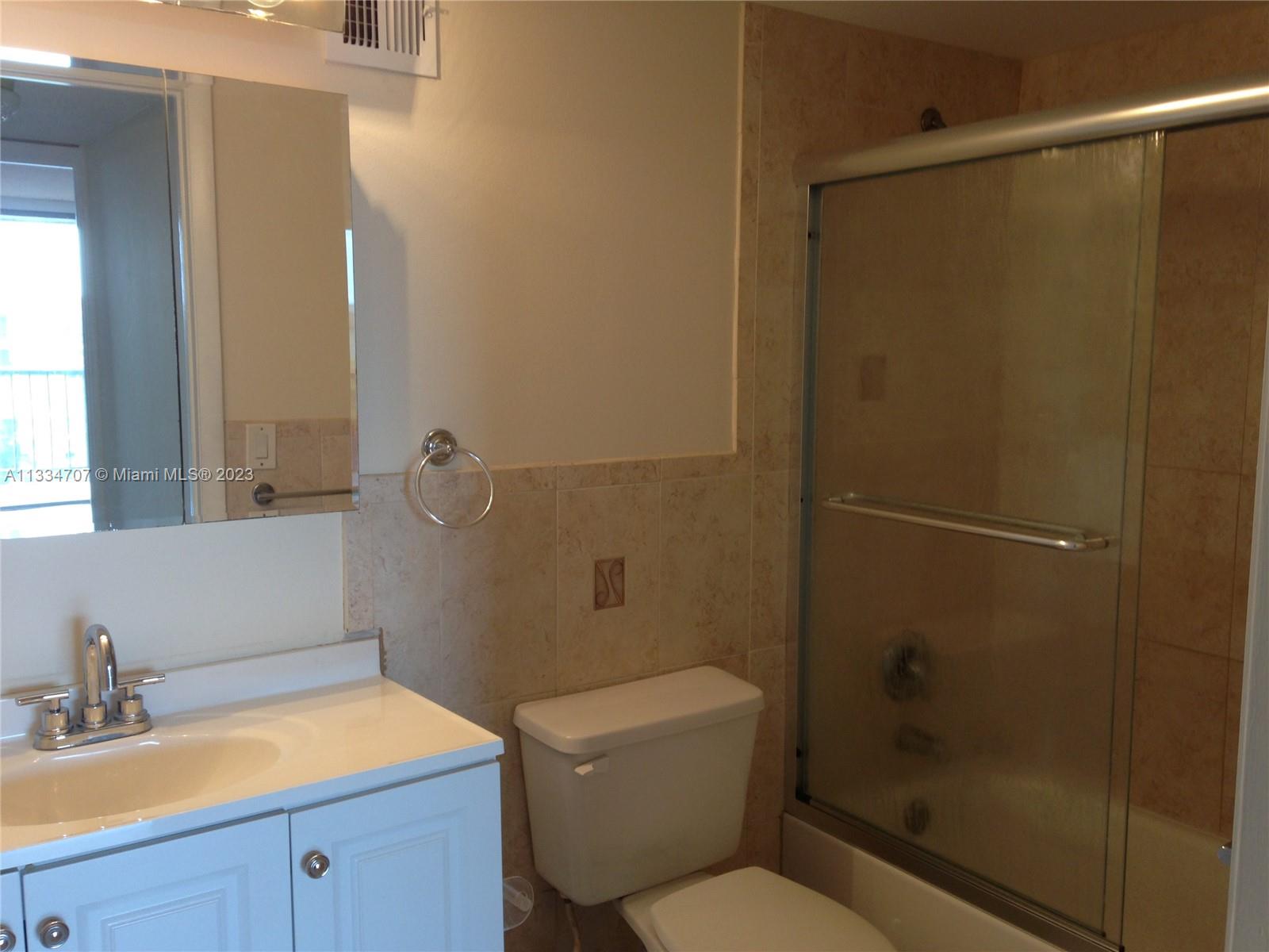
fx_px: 1210
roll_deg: -2.1
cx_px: 634
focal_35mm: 33
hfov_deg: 55.4
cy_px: 476
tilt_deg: -6.7
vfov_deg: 42.9
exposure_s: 1/30
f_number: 2.4
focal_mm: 4.12
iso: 50
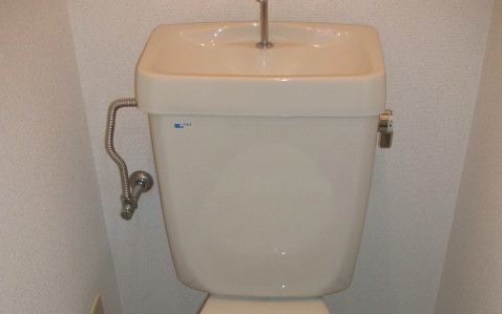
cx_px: 251
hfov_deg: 45.3
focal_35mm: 44
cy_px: 288
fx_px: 602
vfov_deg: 28.0
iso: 80
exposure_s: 1/40
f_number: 2.9
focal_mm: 5.7
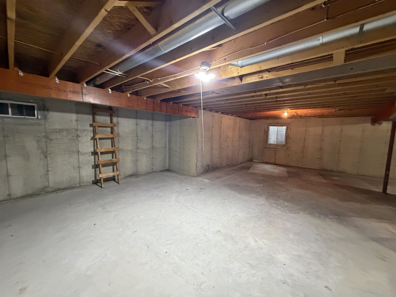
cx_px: 198
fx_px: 160
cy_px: 148
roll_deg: -0.2
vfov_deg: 85.7
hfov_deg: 102.1
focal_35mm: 14
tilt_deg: -5.9
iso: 640
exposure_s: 1/60
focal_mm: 2.22
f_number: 2.2
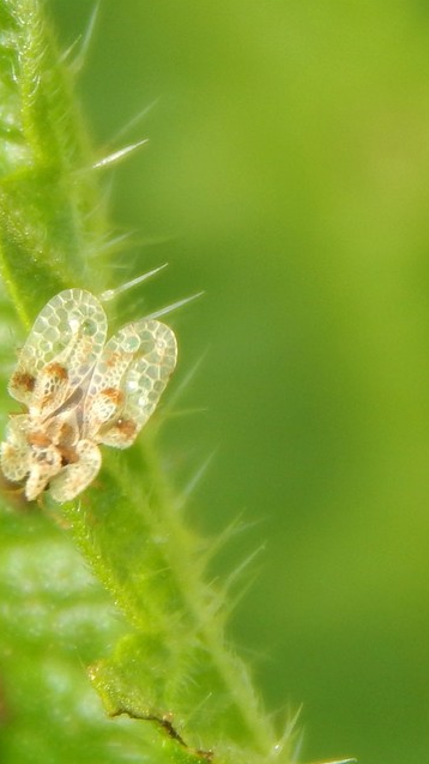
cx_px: 86
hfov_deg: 4.0
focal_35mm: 302
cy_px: 381
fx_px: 6111
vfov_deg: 7.1
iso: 125
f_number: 5.4
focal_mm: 37.1
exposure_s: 1/125
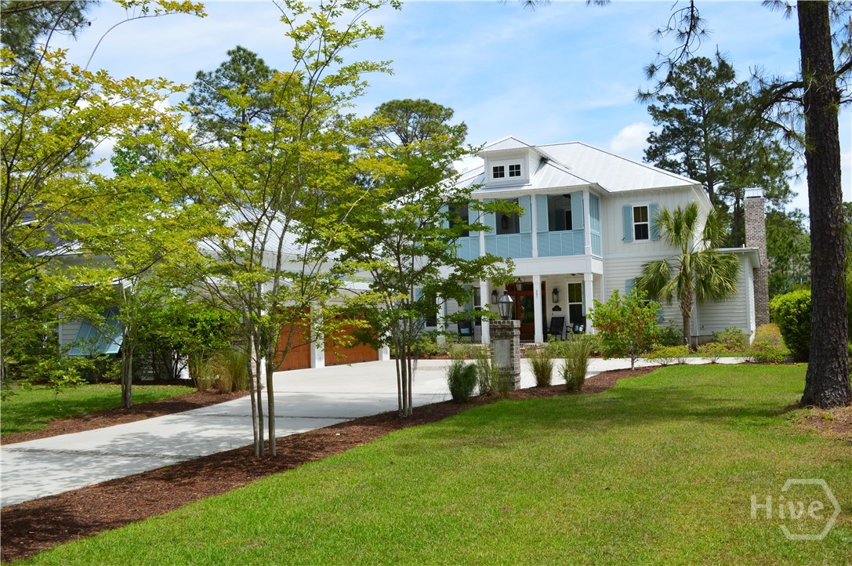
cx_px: 426
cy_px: 283
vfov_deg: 36.8
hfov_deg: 53.2
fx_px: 851
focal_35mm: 36
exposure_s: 1/500
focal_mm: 24
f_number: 11
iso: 400
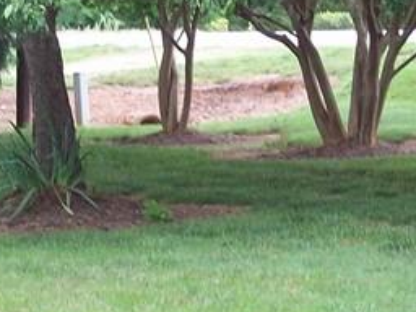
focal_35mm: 224
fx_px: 2692
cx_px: 288
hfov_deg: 8.8
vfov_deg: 6.6
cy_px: 18
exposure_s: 1/90.4
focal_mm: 9.4
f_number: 3.4
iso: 80
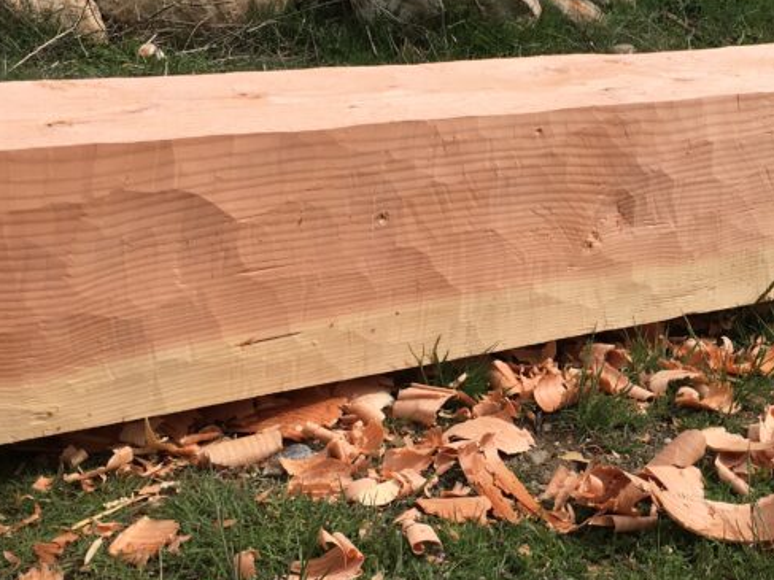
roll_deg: -0.8
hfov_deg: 31.1
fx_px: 1364
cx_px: 580
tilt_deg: -13.9
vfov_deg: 24.0
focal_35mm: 61
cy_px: 291
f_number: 2.2
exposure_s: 1/2198
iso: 25
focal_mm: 4.15
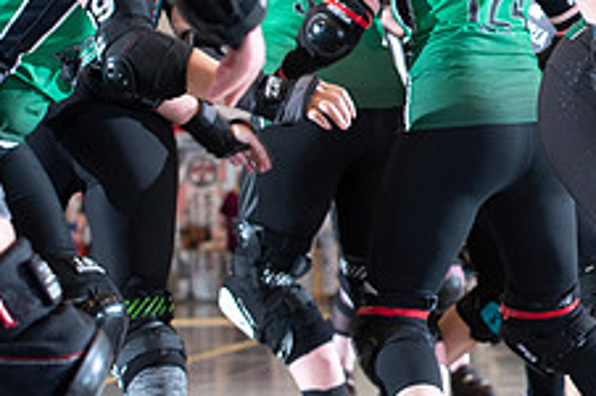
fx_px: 2976
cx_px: 754
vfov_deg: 7.6
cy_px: 147
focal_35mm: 180
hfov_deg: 11.2
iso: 640
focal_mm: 70
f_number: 5.6
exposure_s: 1/160
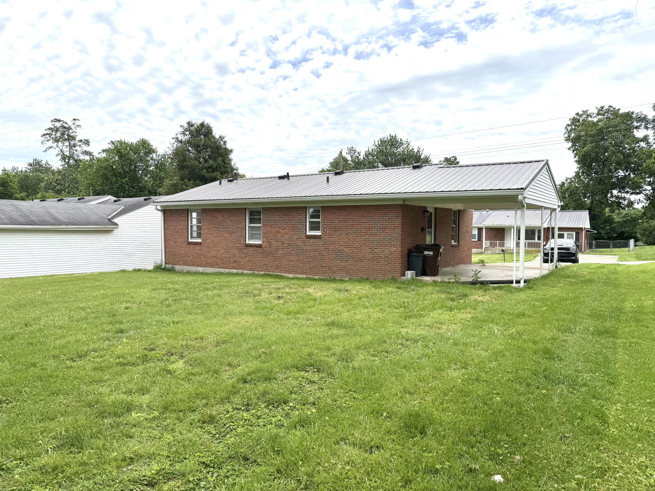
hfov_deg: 71.6
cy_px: 246
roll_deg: -0.2
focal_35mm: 24
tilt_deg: -0.5
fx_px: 454
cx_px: 328
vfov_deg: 56.8
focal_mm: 6.76
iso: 80
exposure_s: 1/6173
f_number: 1.78
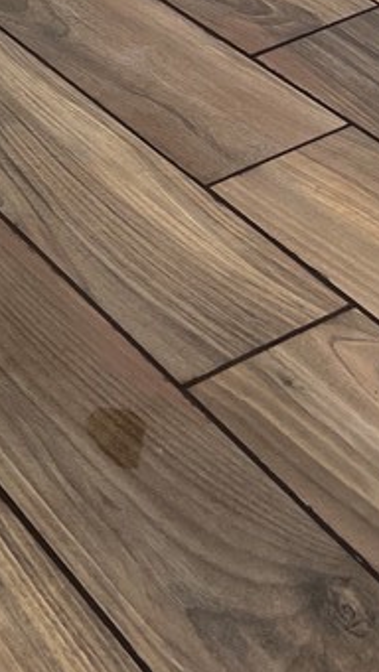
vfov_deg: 23.2
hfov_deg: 13.1
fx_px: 1517
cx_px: -259
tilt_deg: -26.9
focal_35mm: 85
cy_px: -101
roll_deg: +9.3
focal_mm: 5.1
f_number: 1.6
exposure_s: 1/120
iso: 40
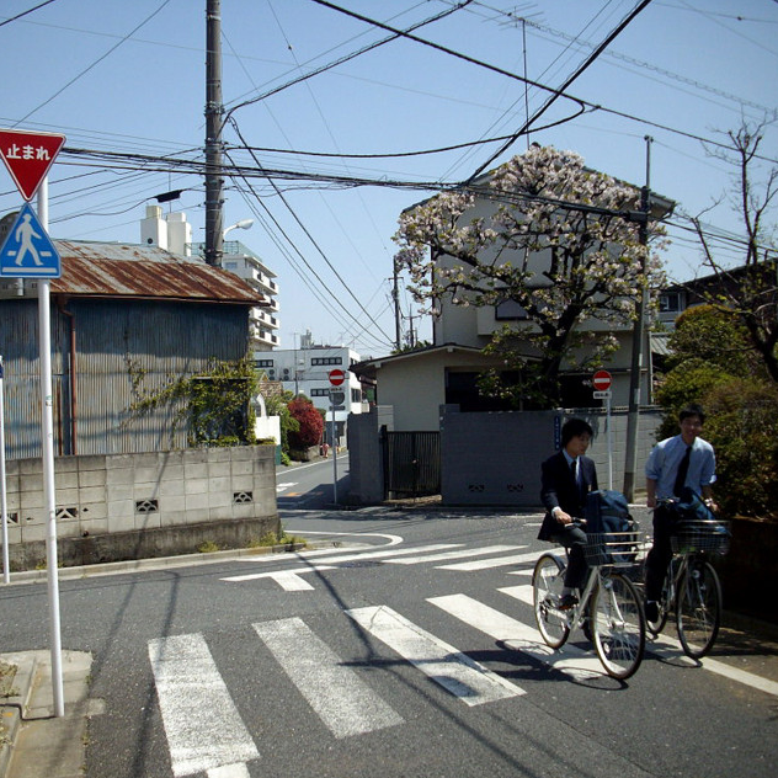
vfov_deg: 38.3
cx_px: 323
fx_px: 1119
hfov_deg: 38.2
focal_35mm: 44
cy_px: 391
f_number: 5.6
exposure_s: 1/320
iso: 80
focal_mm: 6.2
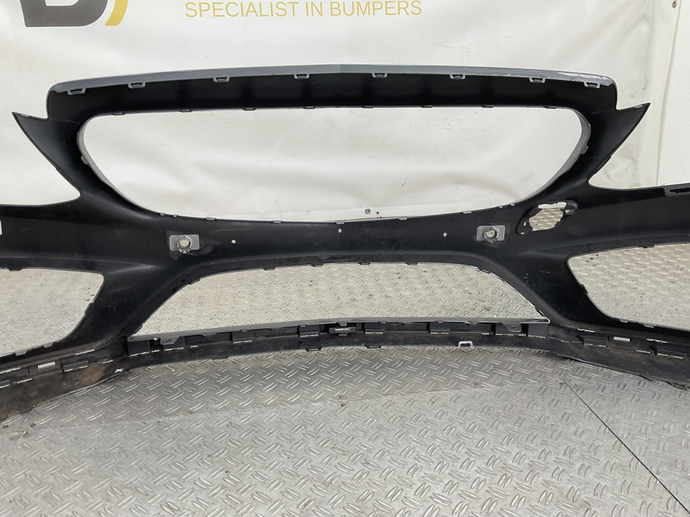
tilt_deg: -18.2
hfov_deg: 61.7
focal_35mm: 29
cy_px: 258
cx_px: 345
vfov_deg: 48.2
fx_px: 578
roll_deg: -0.4
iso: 25
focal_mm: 3
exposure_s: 1/120
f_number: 1.8
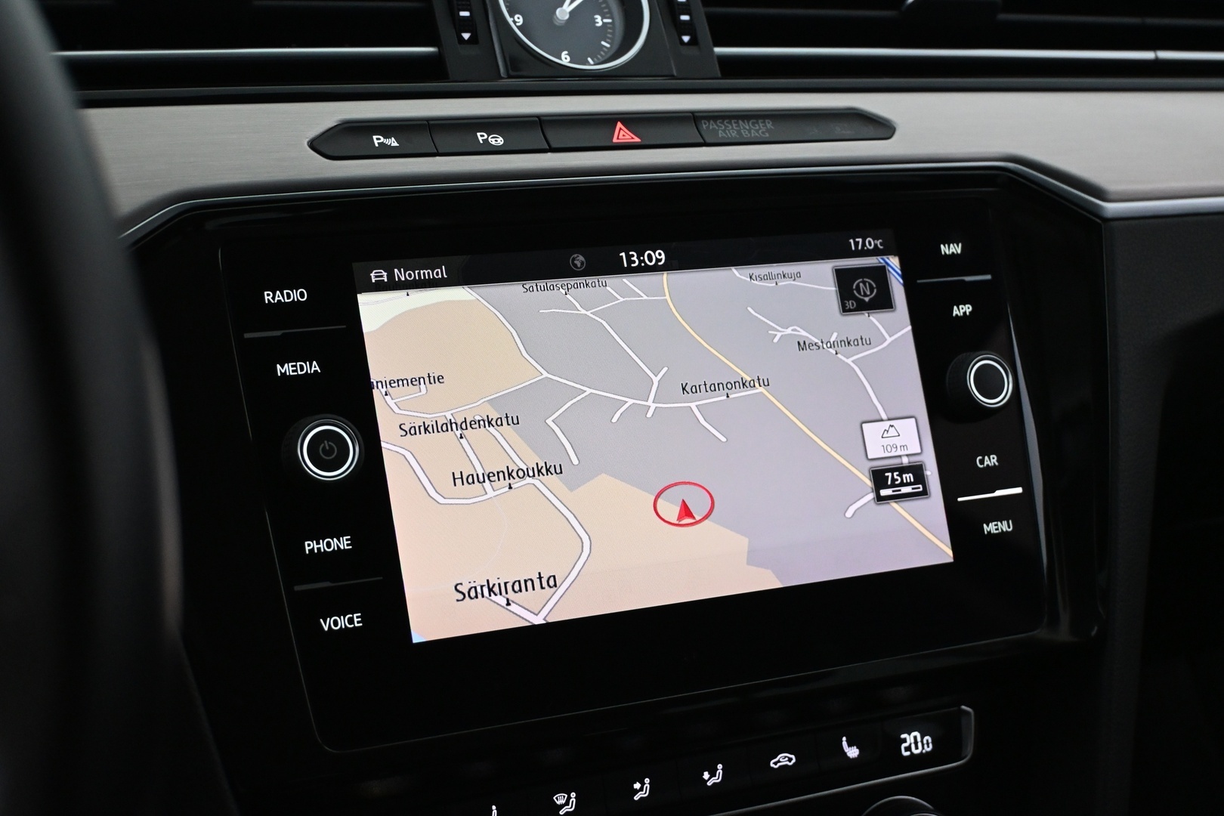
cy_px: 408
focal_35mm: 51
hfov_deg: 38.9
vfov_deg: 26.5
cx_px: 612
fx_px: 1734
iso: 3200
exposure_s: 1/60
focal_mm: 34
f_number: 5
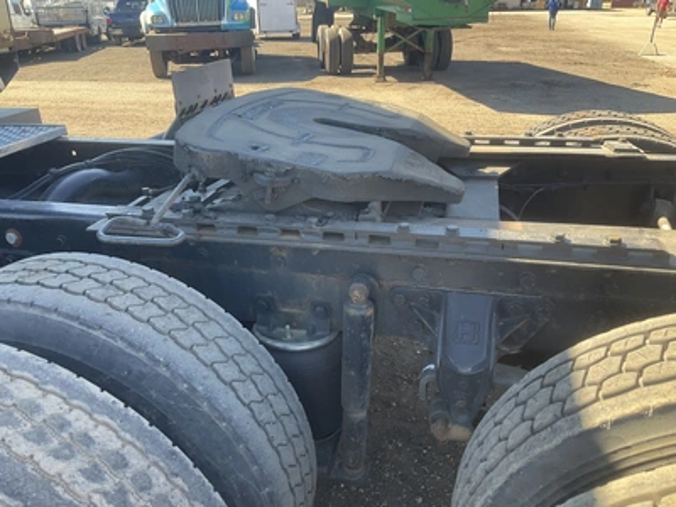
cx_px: 338
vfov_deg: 48.2
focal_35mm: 29
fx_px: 566
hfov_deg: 61.7
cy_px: 254
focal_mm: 3
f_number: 1.8
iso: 25
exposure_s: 1/164
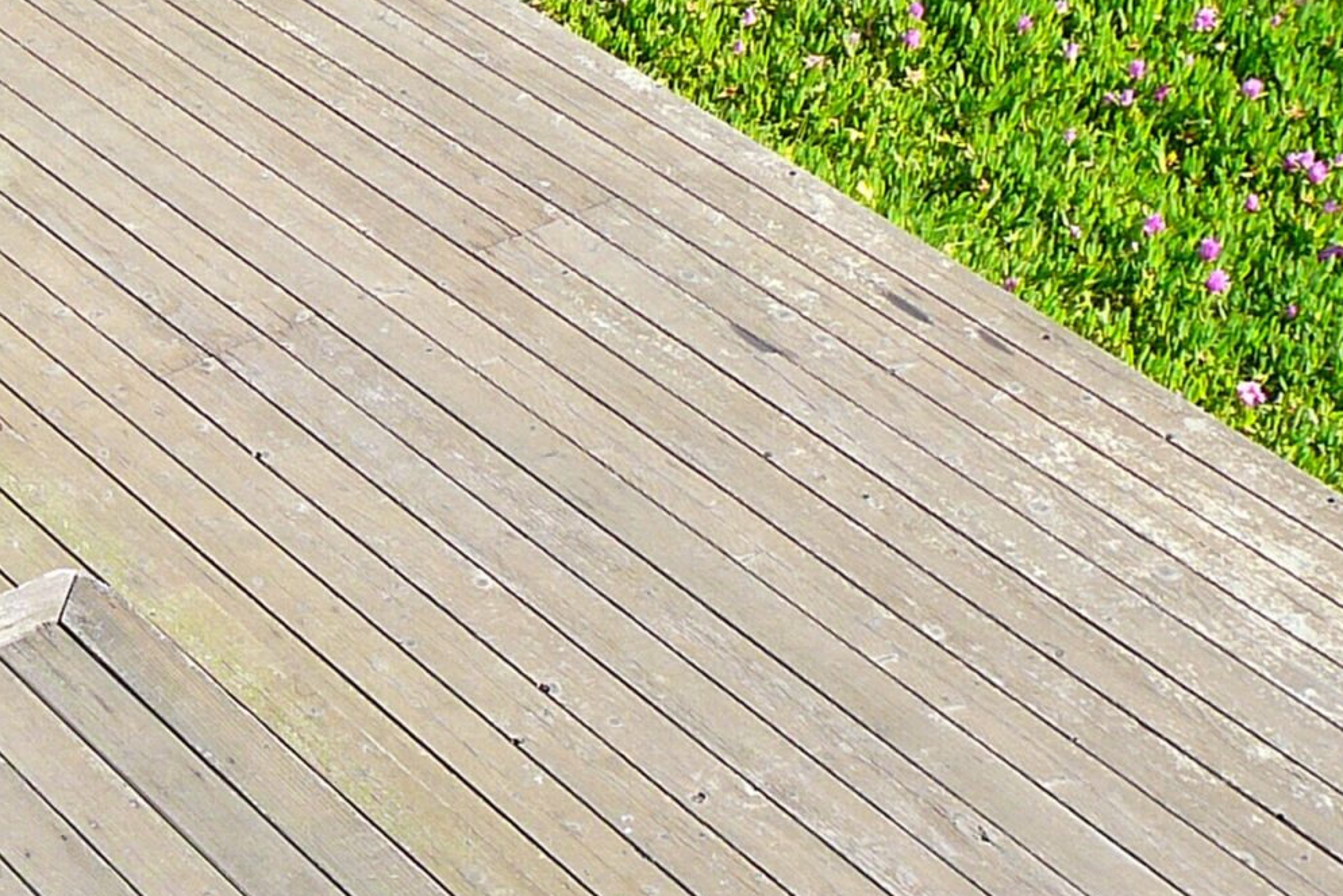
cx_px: 150
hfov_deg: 26.2
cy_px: 814
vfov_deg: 17.9
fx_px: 2798
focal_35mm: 75
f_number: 2.8
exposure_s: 1/320
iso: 80
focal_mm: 5.2
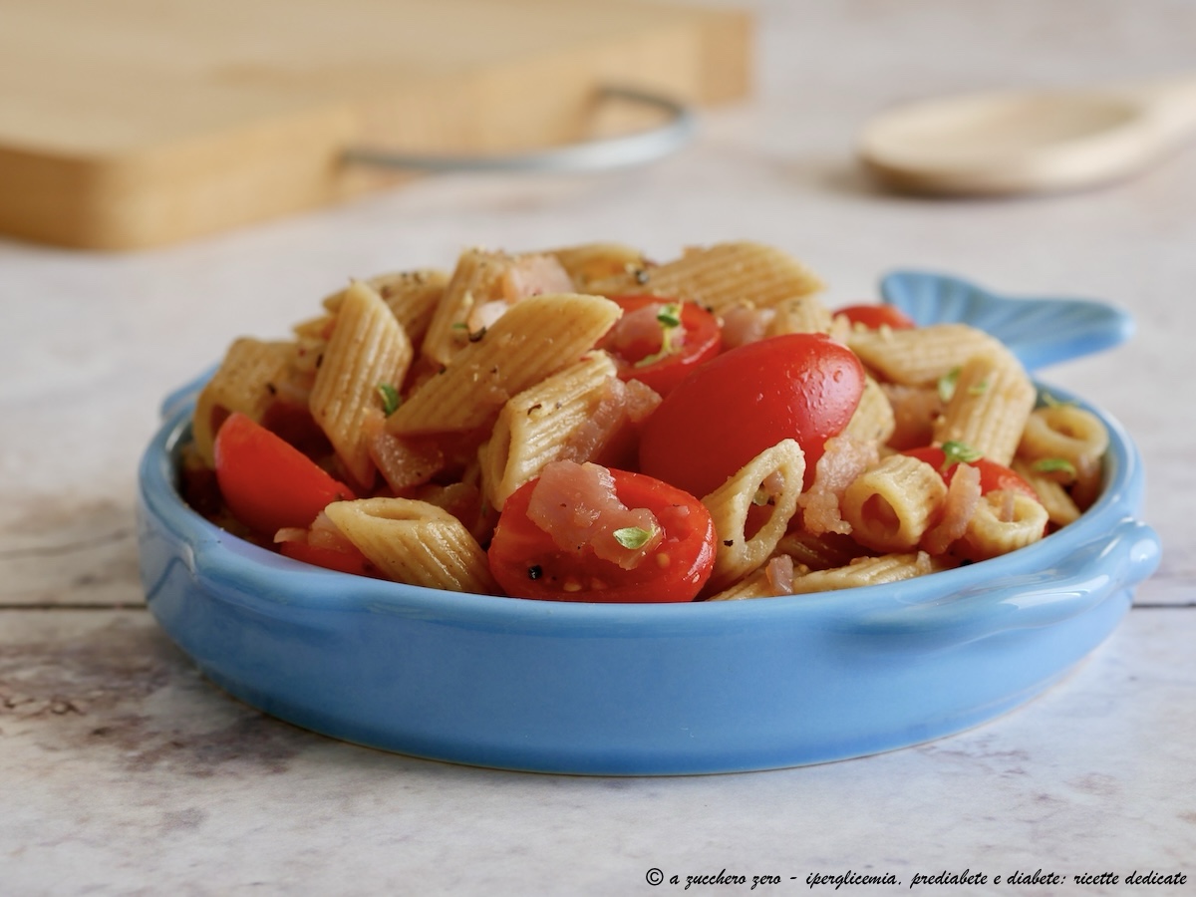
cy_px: 448
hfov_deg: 22.8
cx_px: 598
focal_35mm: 86
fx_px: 2971
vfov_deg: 17.2
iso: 200
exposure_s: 1/8
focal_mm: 43
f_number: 5.6
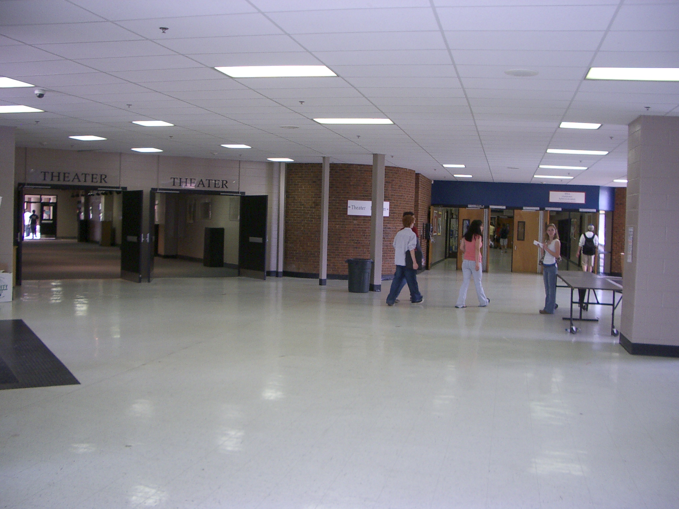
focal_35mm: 35
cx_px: 340
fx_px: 687
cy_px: 254
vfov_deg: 40.7
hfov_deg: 52.6
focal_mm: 5.8
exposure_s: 1/50
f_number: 2.6
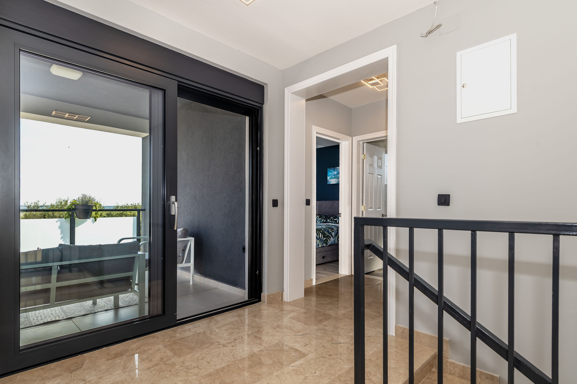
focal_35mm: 19
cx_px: 288
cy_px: 192
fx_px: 304
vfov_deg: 64.5
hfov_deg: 86.9
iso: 100
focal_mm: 19
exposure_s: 1/160
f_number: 7.1
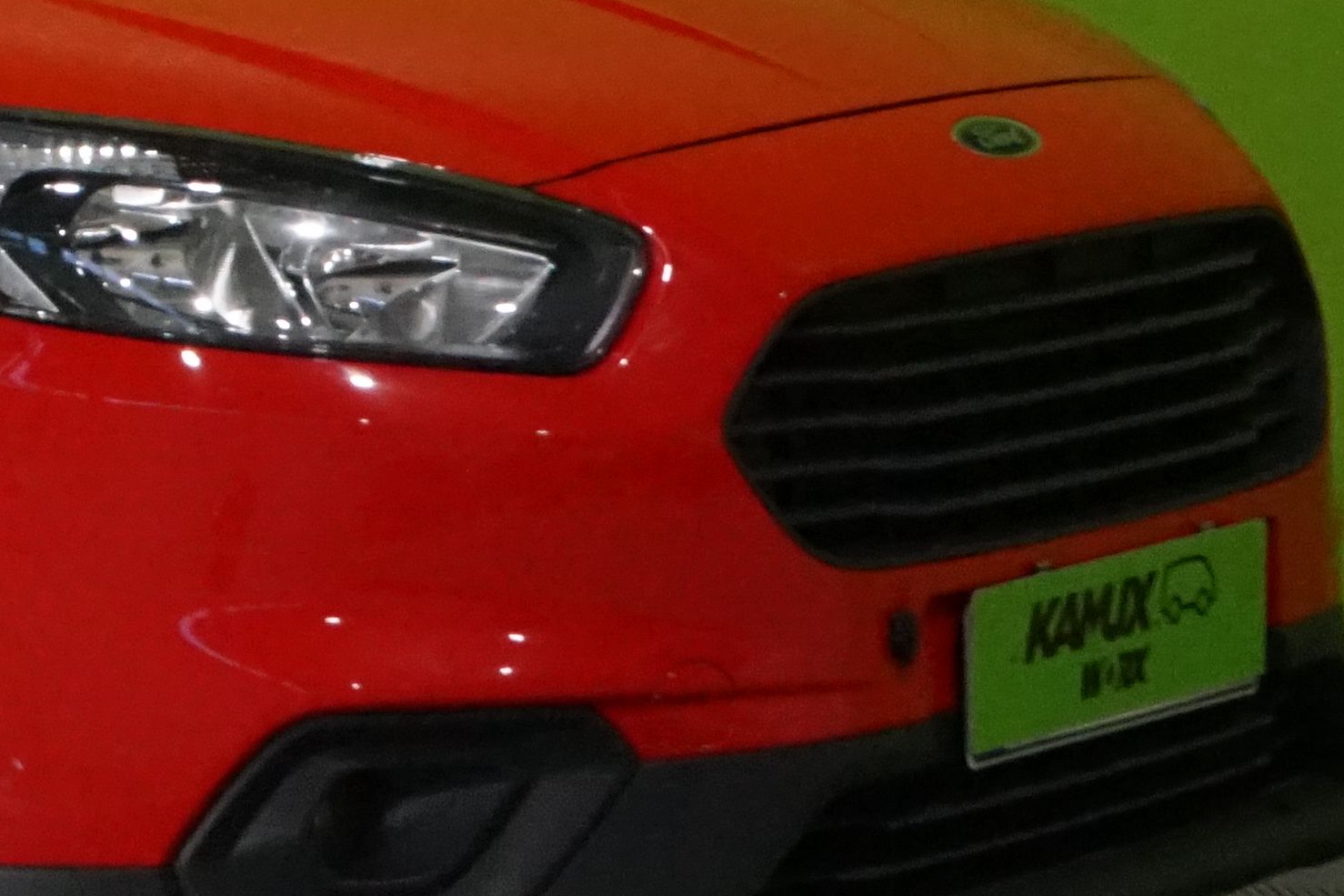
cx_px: -1018
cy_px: -65
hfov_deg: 9.7
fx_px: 7577
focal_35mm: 203
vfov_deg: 6.7
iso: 6400
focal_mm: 50
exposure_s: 1/60
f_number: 14
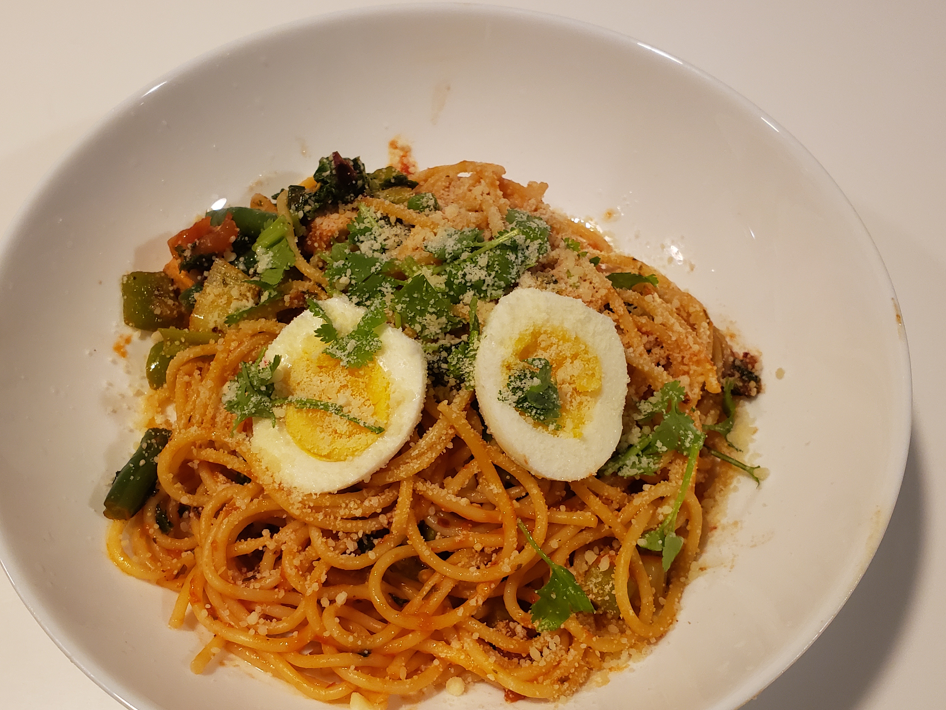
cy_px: 392
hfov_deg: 53.9
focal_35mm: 34
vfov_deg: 41.7
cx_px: 442
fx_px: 929
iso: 320
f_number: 2.4
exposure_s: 1/60
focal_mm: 4.3
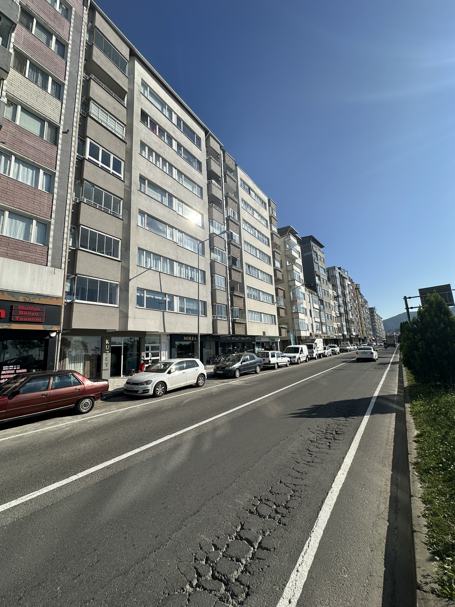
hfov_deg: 85.7
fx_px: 245
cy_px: 304
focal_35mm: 14
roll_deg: +1.8
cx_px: 228
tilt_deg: +10.8
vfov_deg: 102.1
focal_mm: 2.22
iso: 50
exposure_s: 1/4000
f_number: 2.2
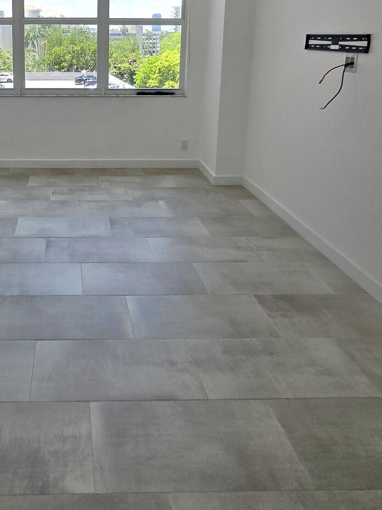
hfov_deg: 46.9
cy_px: 112
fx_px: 412
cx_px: 74
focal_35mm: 28
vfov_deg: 59.2
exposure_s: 1/370
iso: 40
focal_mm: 1.7
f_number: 2.2
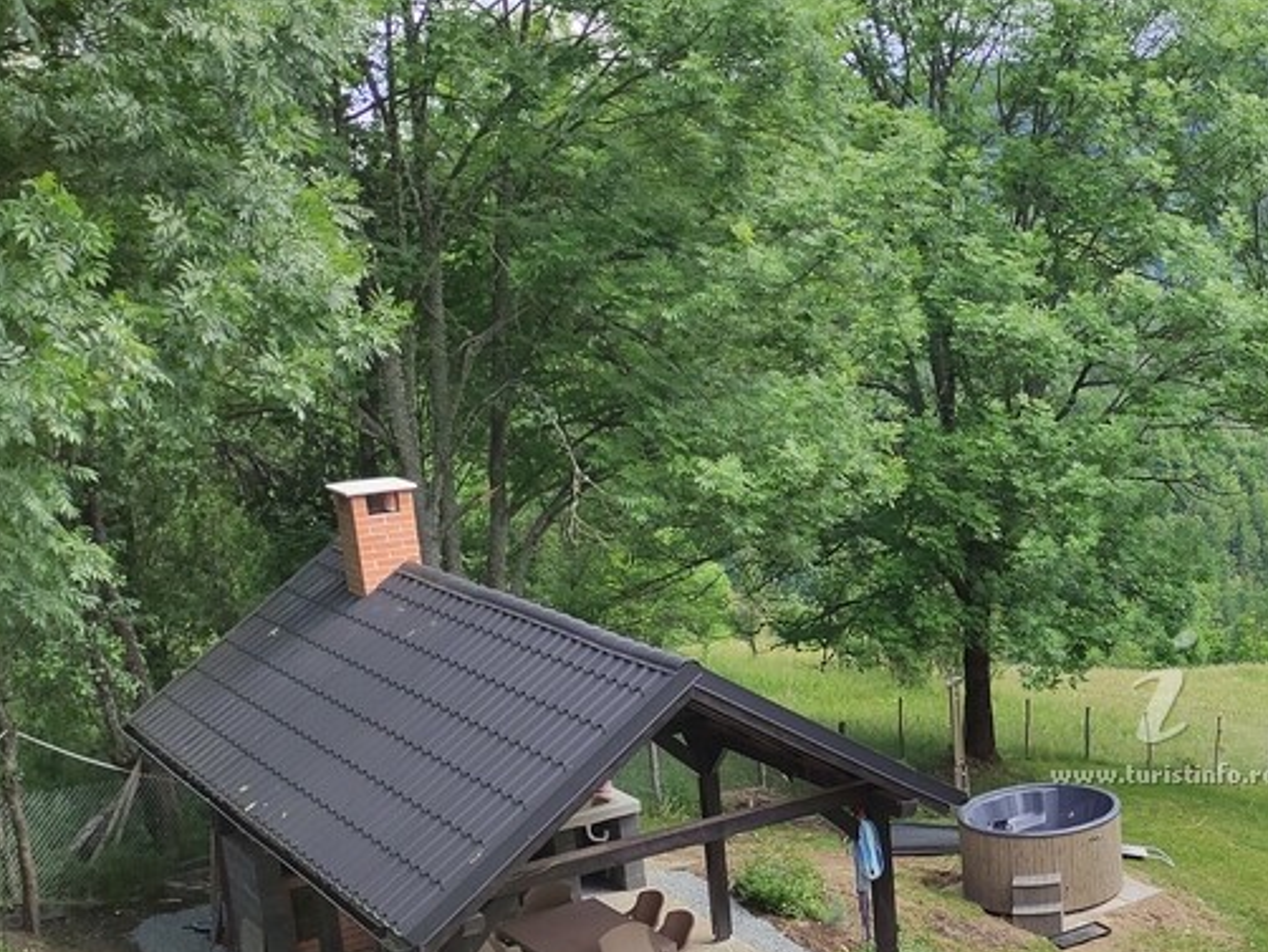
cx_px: 1157
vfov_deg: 28.2
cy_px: 698
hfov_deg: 35.2
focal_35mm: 51
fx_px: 1869
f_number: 1.89
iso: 100
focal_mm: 5.43
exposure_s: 1/1018
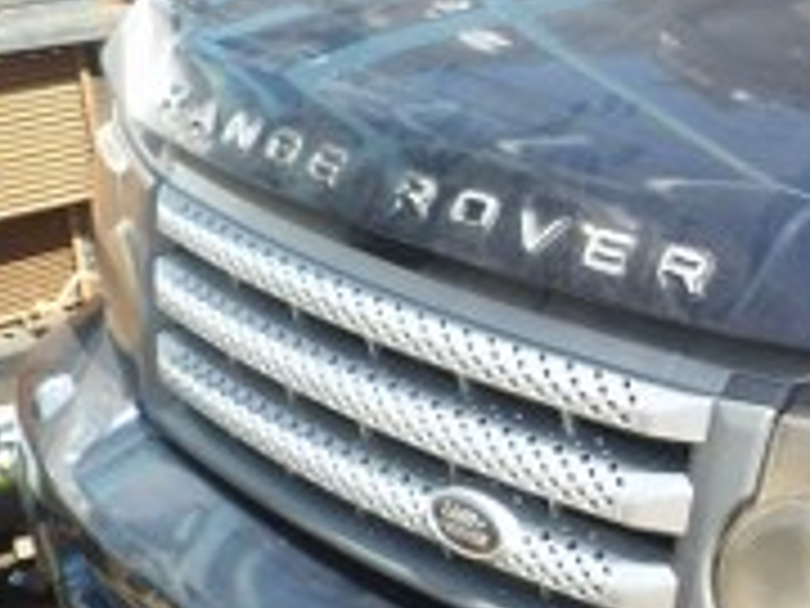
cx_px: 1161
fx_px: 2083
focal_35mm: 89
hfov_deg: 19.6
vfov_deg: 16.6
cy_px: 297
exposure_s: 1/125
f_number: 4
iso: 80
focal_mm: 4.5
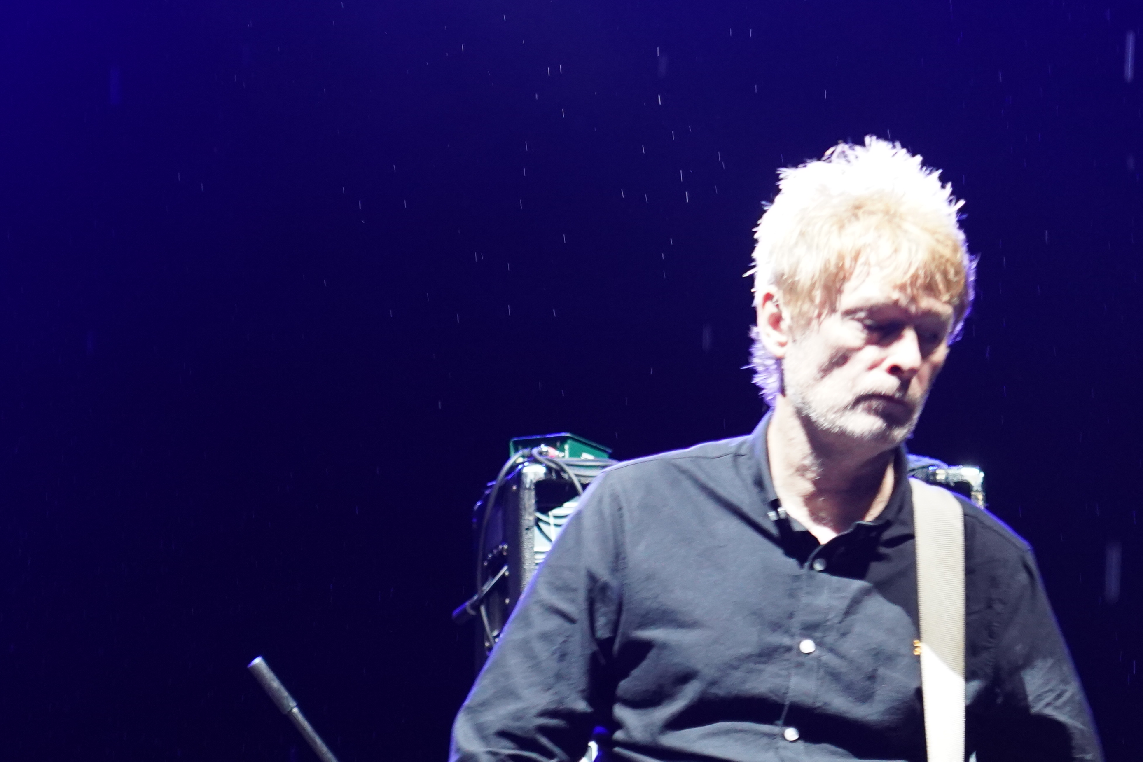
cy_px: 610
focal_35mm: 227
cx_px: 850
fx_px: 7207
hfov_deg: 9.1
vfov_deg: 6.0
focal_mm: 105
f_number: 4
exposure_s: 1/125
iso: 4000
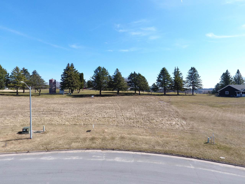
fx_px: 142
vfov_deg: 66.0
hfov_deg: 81.7
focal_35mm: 20
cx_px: 122
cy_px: 92
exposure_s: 1/577
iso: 100
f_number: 2.8
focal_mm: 3.61
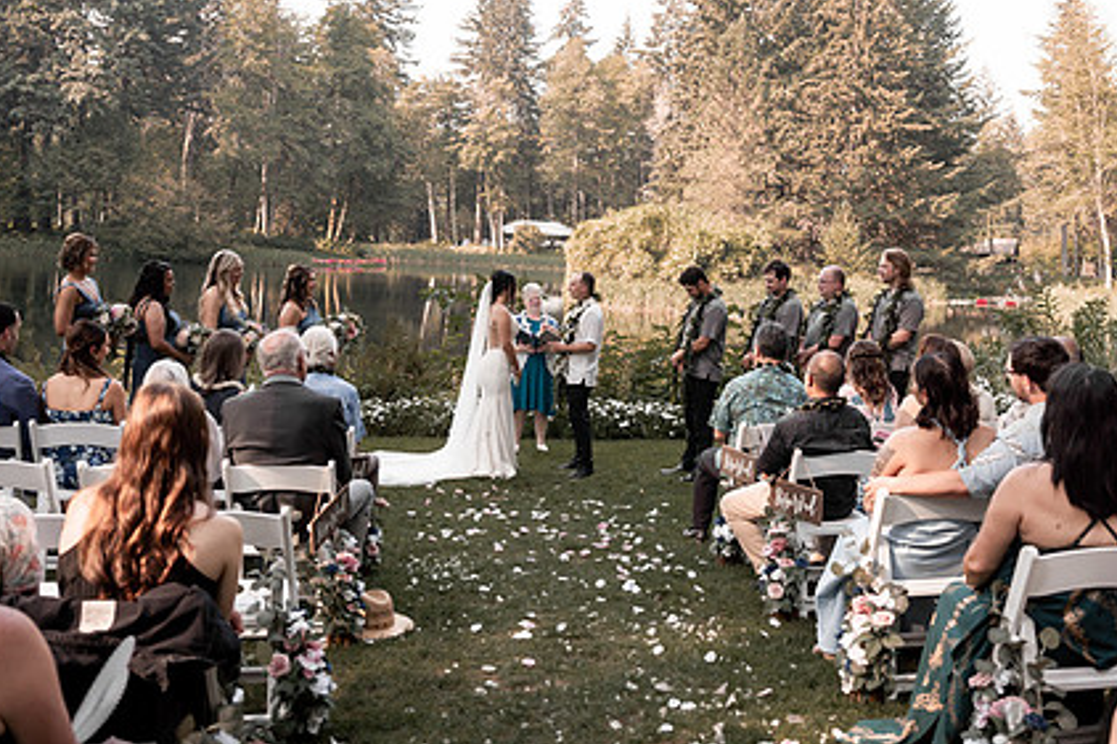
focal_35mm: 33
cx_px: 625
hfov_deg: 57.1
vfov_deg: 39.4
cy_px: 240
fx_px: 1023
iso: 200
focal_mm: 24
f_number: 2.8
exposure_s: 1/800
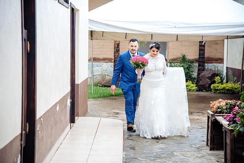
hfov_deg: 21.5
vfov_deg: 14.4
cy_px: 82
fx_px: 644
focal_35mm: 95
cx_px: 122
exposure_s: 1/640
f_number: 5
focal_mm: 95
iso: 1250
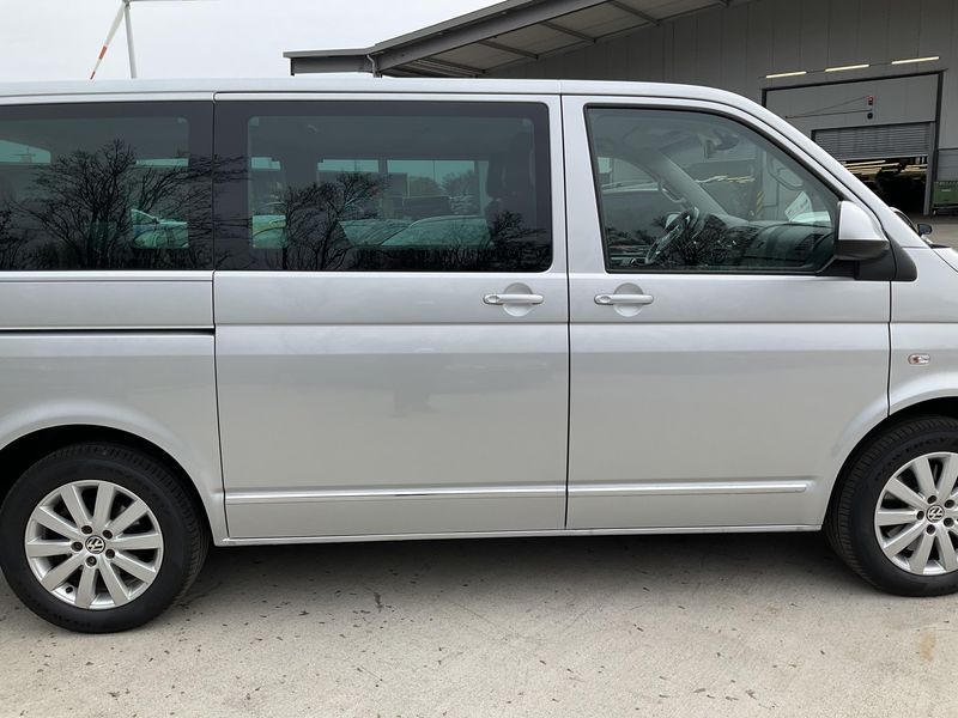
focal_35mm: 29
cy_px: 359
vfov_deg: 48.2
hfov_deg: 61.7
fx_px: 803
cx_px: 479
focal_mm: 3
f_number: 1.8
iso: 25
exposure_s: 1/1279
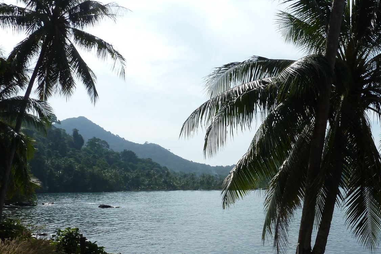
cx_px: 249
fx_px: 392
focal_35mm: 37
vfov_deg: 35.2
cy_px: 189
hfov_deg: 51.1
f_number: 5.6
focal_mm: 4.1
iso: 80
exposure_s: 1/400
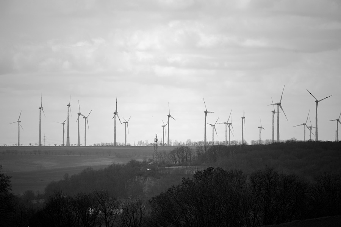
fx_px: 3791
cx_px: 170
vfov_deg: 3.4
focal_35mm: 400
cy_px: 114
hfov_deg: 5.2
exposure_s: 1/1000
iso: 100
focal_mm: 400
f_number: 7.1
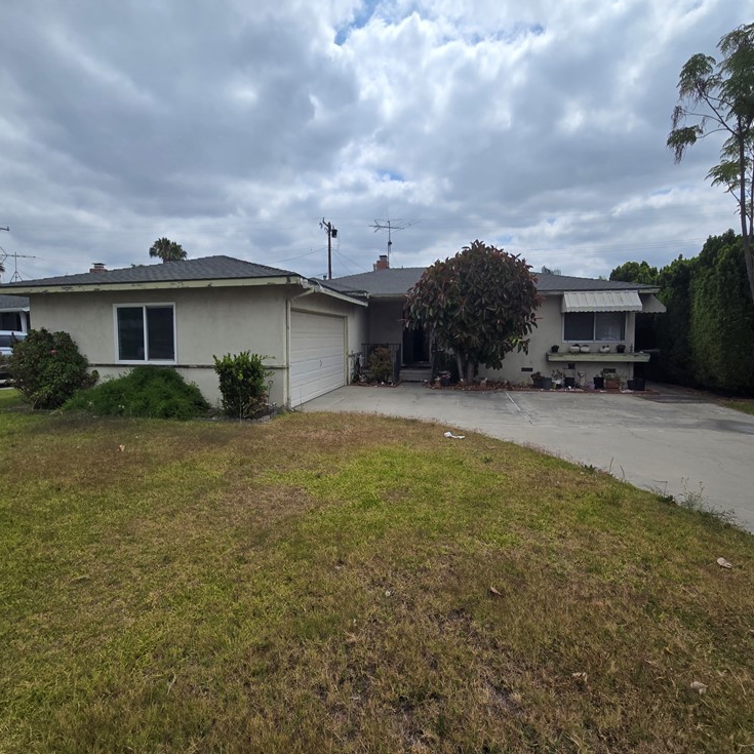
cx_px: 349
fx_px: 394
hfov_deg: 87.3
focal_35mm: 16
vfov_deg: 87.4
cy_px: 363
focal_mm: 2.2
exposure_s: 1/4120
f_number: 2.2
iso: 50
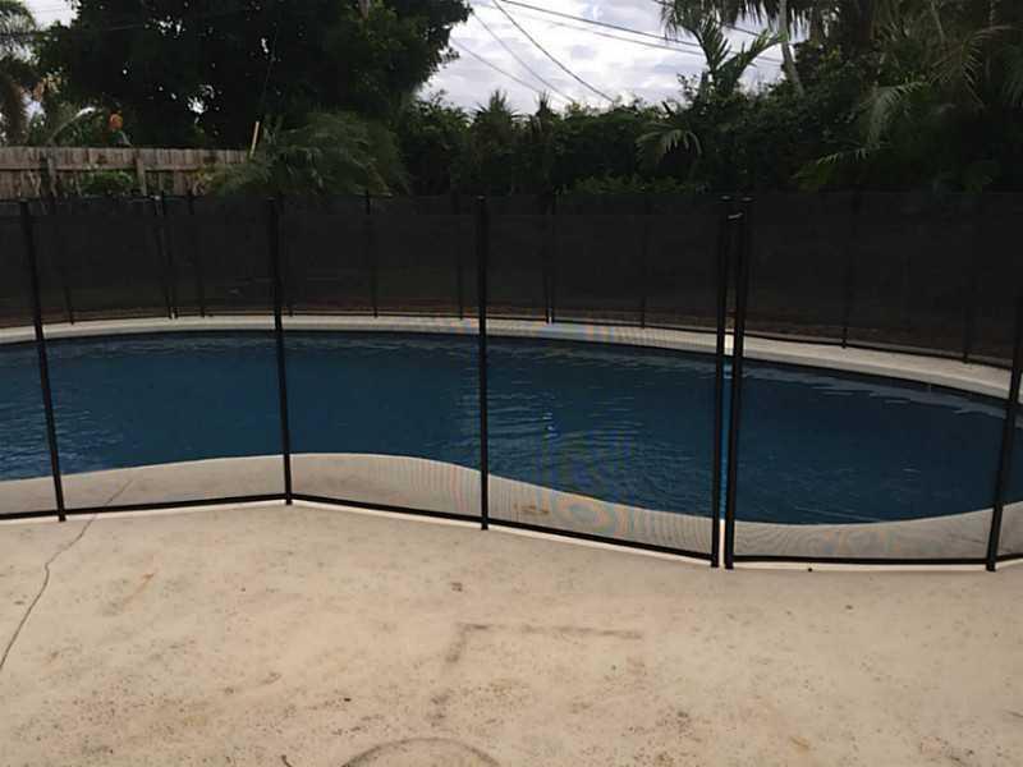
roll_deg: +0.3
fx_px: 857
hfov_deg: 61.7
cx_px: 512
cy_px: 384
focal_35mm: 29
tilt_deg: -11.6
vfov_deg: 48.2
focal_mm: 4.15
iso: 32
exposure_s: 1/746
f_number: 2.2
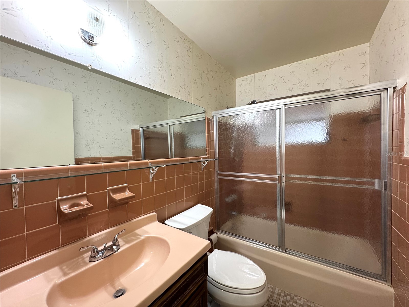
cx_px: 204
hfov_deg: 102.1
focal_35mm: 14
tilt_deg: -1.5
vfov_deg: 85.7
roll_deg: +0.9
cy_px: 154
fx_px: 165
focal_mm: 2.22
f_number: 2.2
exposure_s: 1/60
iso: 200
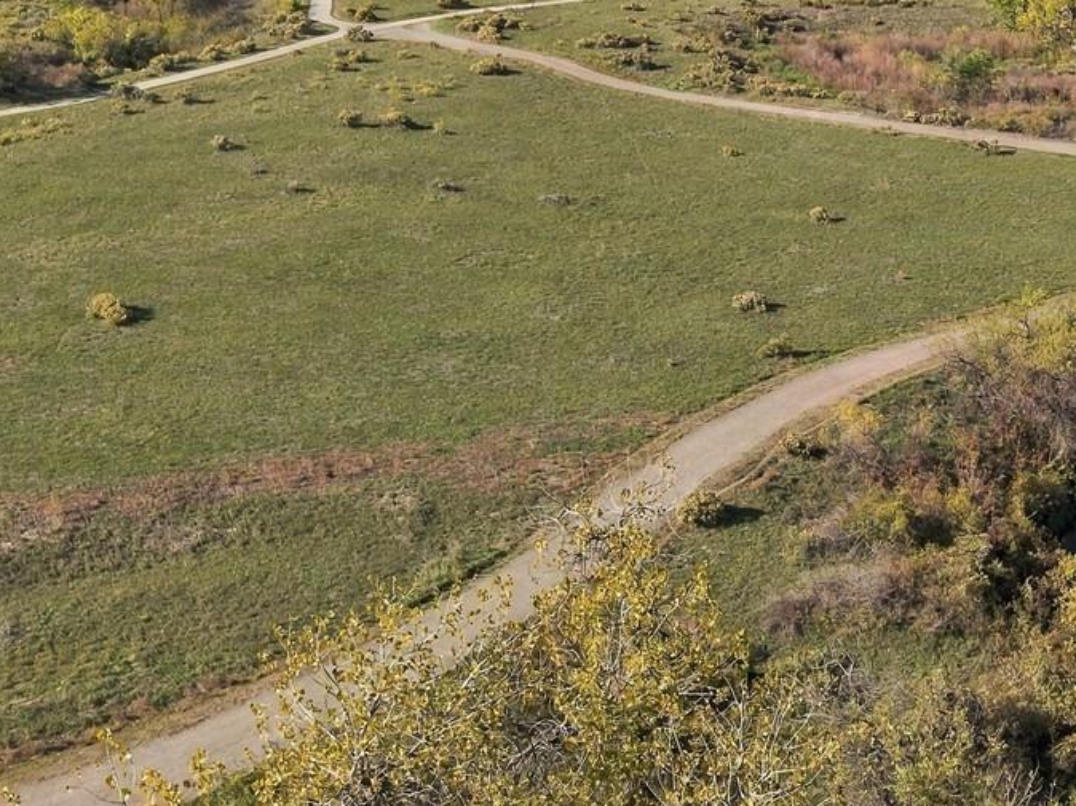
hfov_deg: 32.7
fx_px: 1771
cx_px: 888
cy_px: 345
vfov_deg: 25.6
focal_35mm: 57
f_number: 1.8
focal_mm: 8.7
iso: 140
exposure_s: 1/500
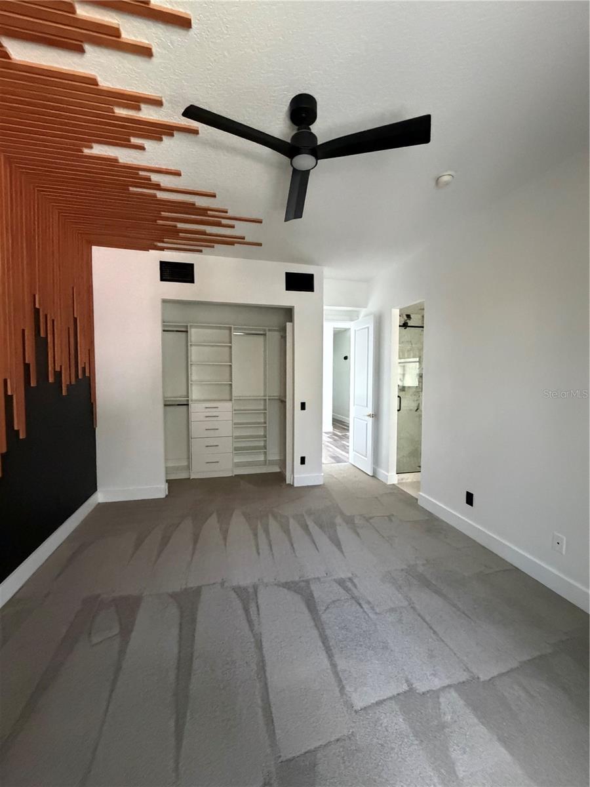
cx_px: 295
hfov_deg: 85.7
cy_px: 394
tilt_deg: -2.6
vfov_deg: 102.1
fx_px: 318
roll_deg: +0.0
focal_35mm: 14
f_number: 2.2
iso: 1250
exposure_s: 1/60
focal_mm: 2.22
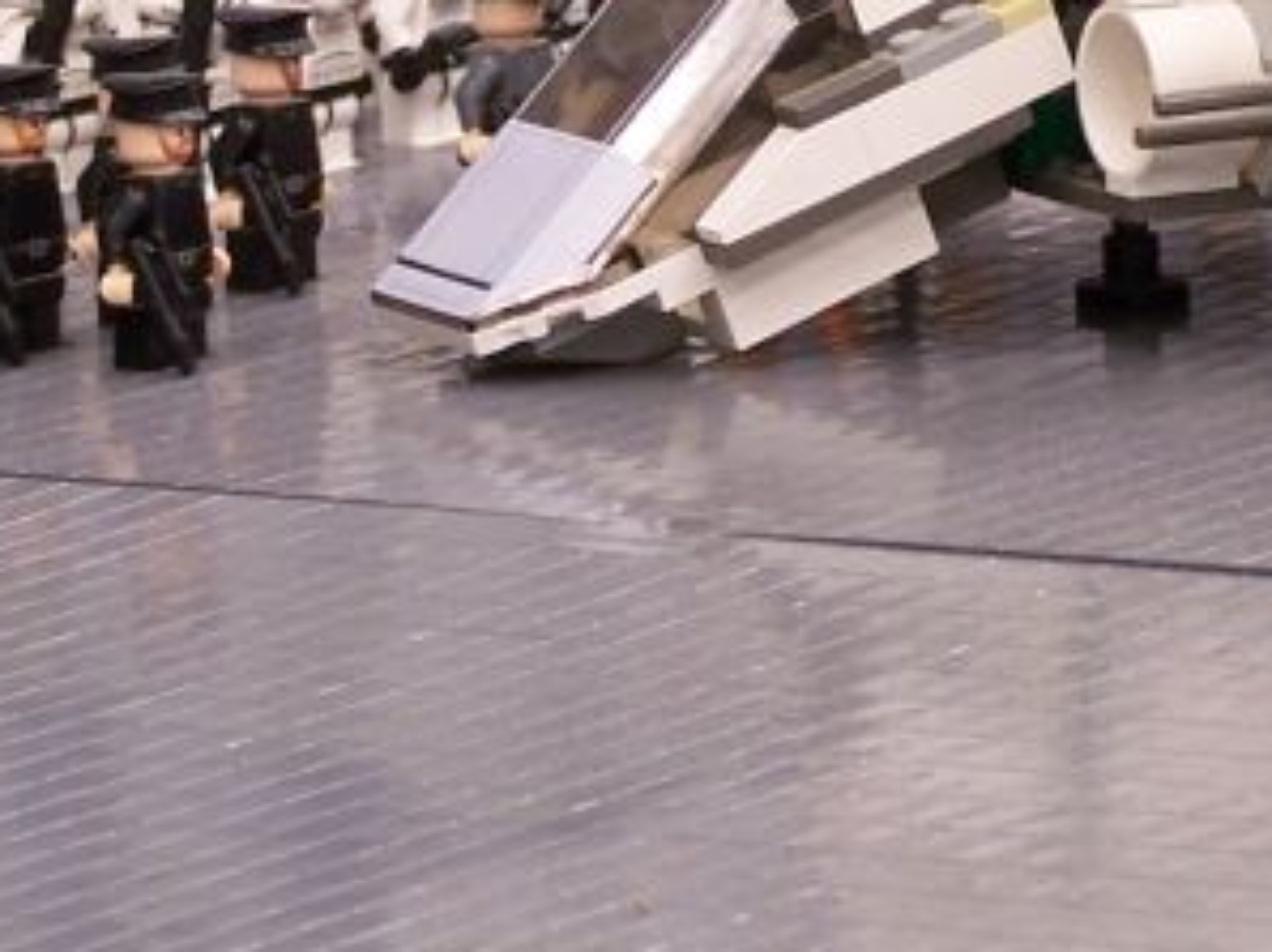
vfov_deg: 4.1
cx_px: 1515
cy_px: -453
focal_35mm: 361
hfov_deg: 5.5
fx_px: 13255
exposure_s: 1/2
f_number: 3.2
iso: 80
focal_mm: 17.5
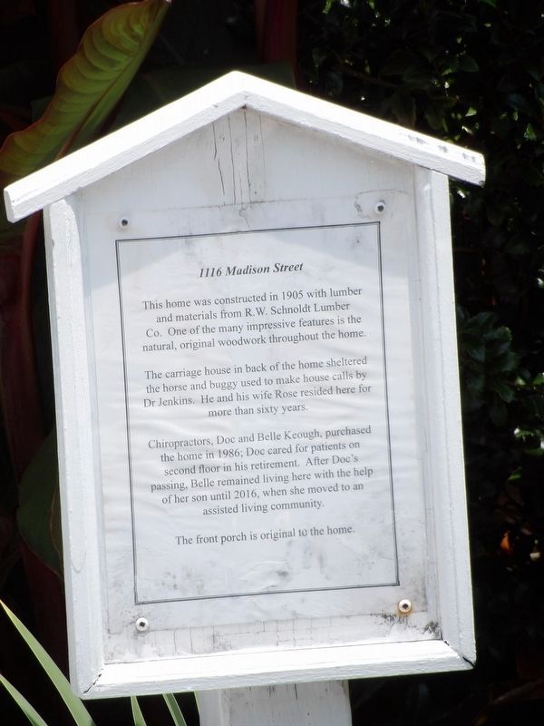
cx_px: 272
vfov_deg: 2.3
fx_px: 17769
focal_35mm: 848
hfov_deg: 1.8
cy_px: 363
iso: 100
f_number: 4.8
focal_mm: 152.1
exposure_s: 1/456
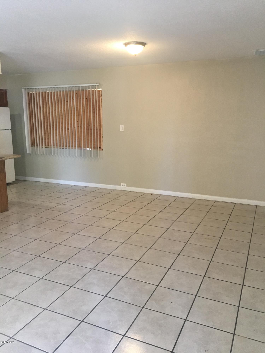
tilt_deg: -12.6
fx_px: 296
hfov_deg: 48.2
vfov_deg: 61.7
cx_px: 132
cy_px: 176
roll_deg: +0.3
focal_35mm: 29
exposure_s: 1/30
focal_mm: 4.15
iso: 125
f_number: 2.2
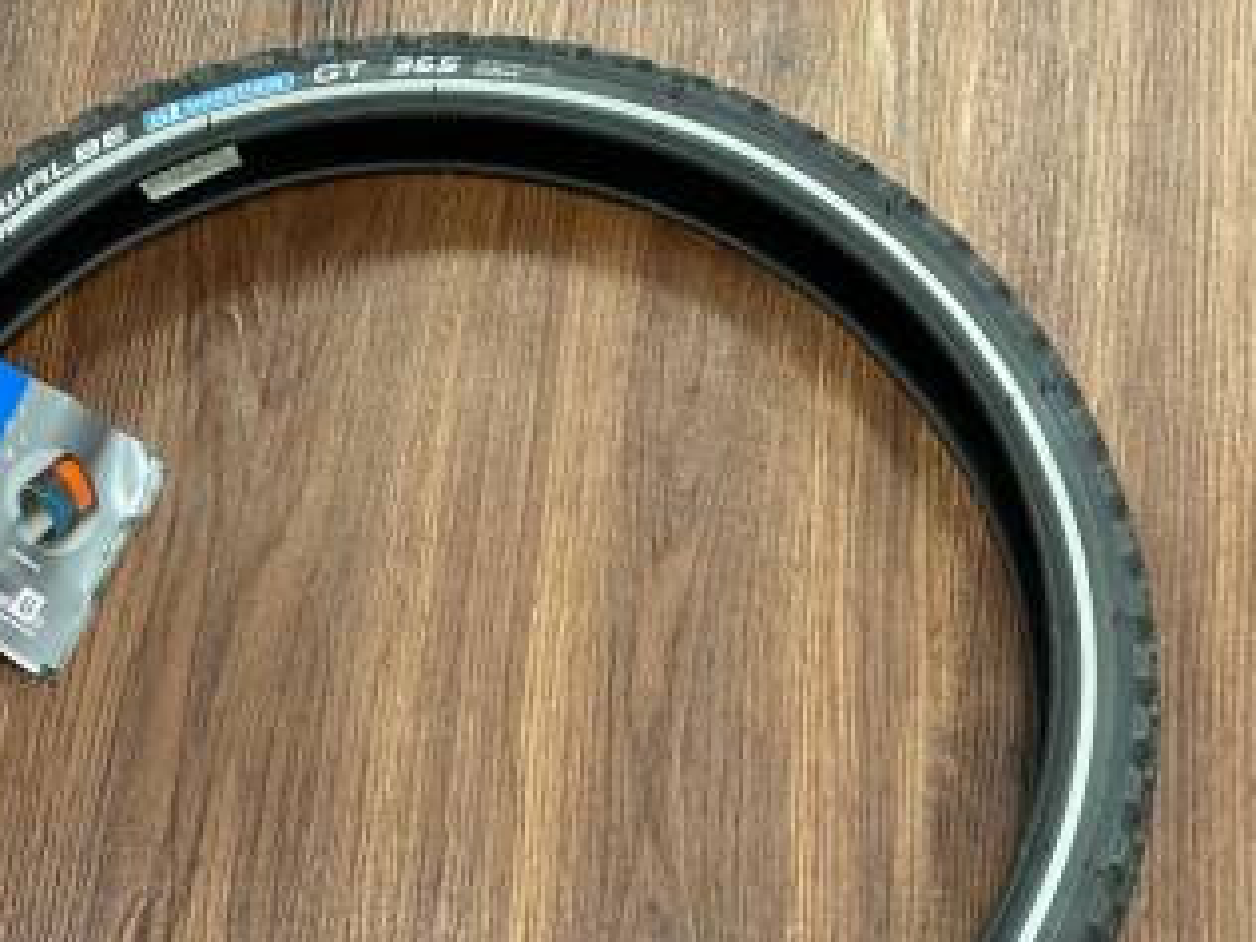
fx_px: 2866
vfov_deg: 18.5
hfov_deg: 24.7
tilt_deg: -68.4
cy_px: 711
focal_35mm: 79
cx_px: 525
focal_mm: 6
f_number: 2
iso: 200
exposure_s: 1/50
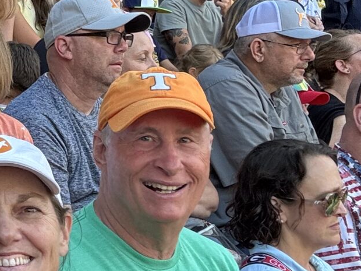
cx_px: -113
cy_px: 51
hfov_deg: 19.1
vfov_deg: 15.5
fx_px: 991
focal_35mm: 95
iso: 25
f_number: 1.9
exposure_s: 1/122
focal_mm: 2.69
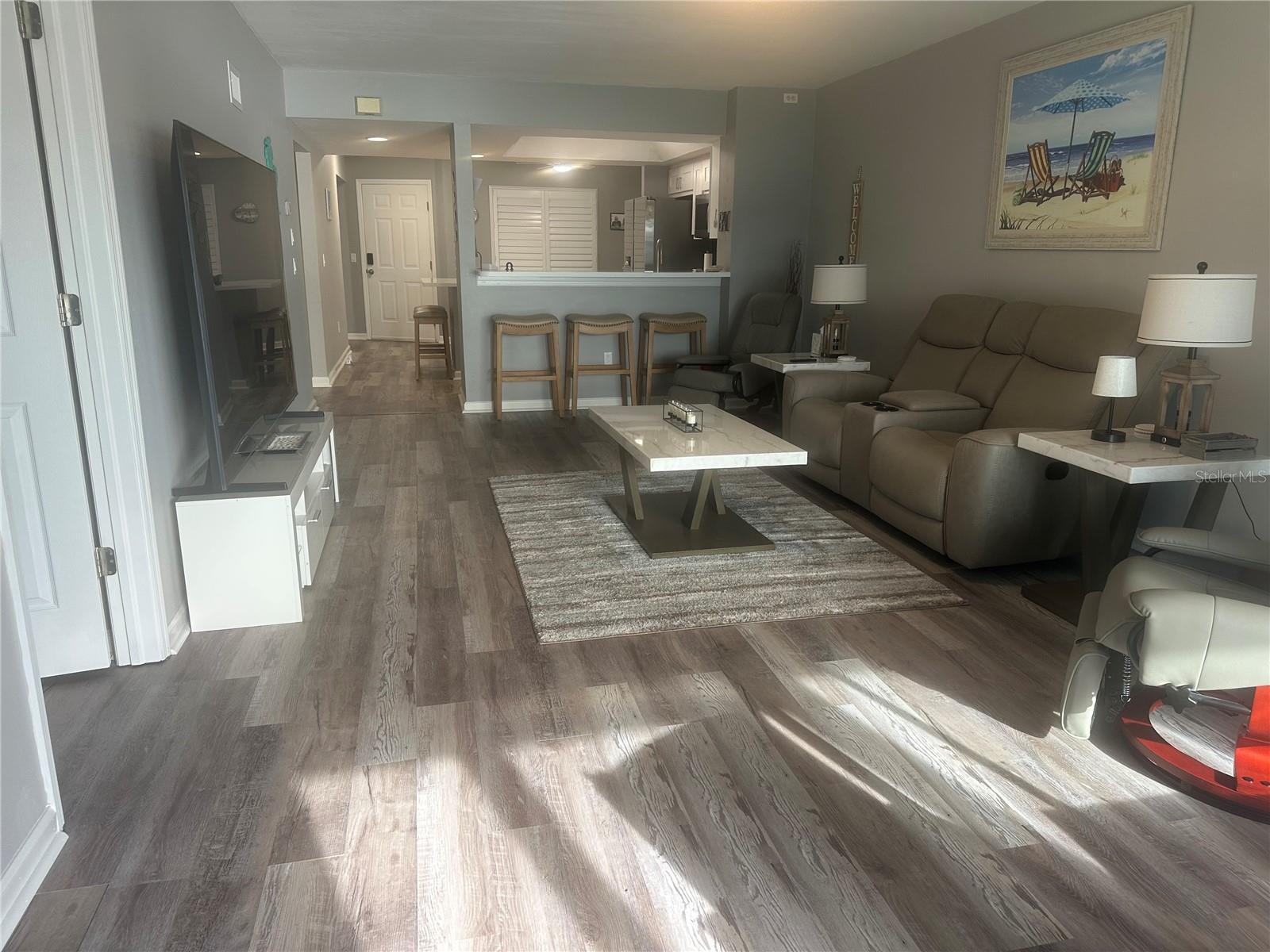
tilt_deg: -13.2
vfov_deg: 56.8
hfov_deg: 71.6
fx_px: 881
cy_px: 476
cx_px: 635
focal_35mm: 24
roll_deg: -1.0
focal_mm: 6.86
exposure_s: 1/121
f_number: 1.78
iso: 80
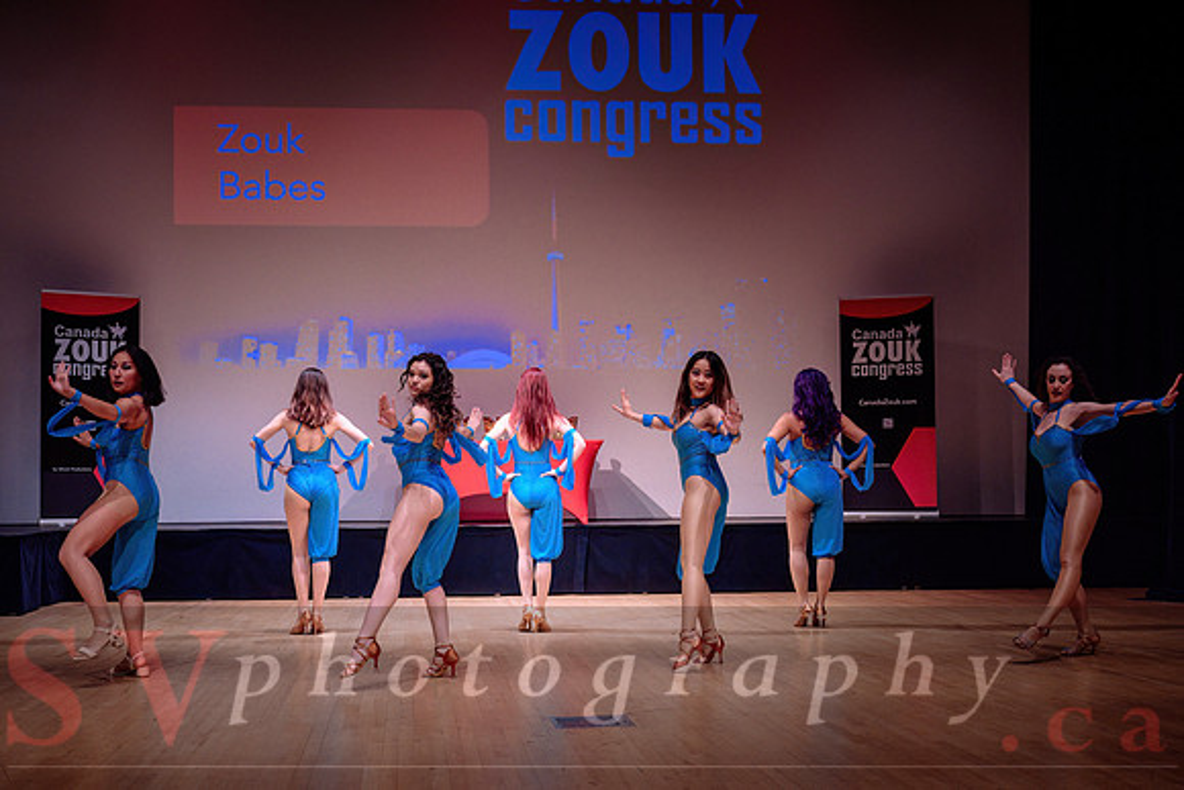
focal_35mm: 42
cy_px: 437
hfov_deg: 46.7
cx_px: 522
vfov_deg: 32.2
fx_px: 1367
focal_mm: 37
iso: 1600
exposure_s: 1/500
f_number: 2.8
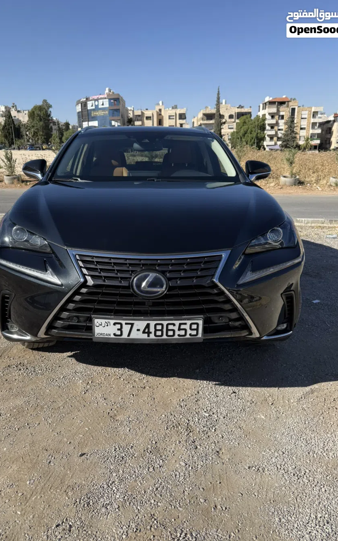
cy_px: 275
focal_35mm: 26
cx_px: 148
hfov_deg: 47.5
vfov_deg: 70.4
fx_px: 383
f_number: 1.78
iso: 80
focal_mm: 6.76
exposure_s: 1/3953
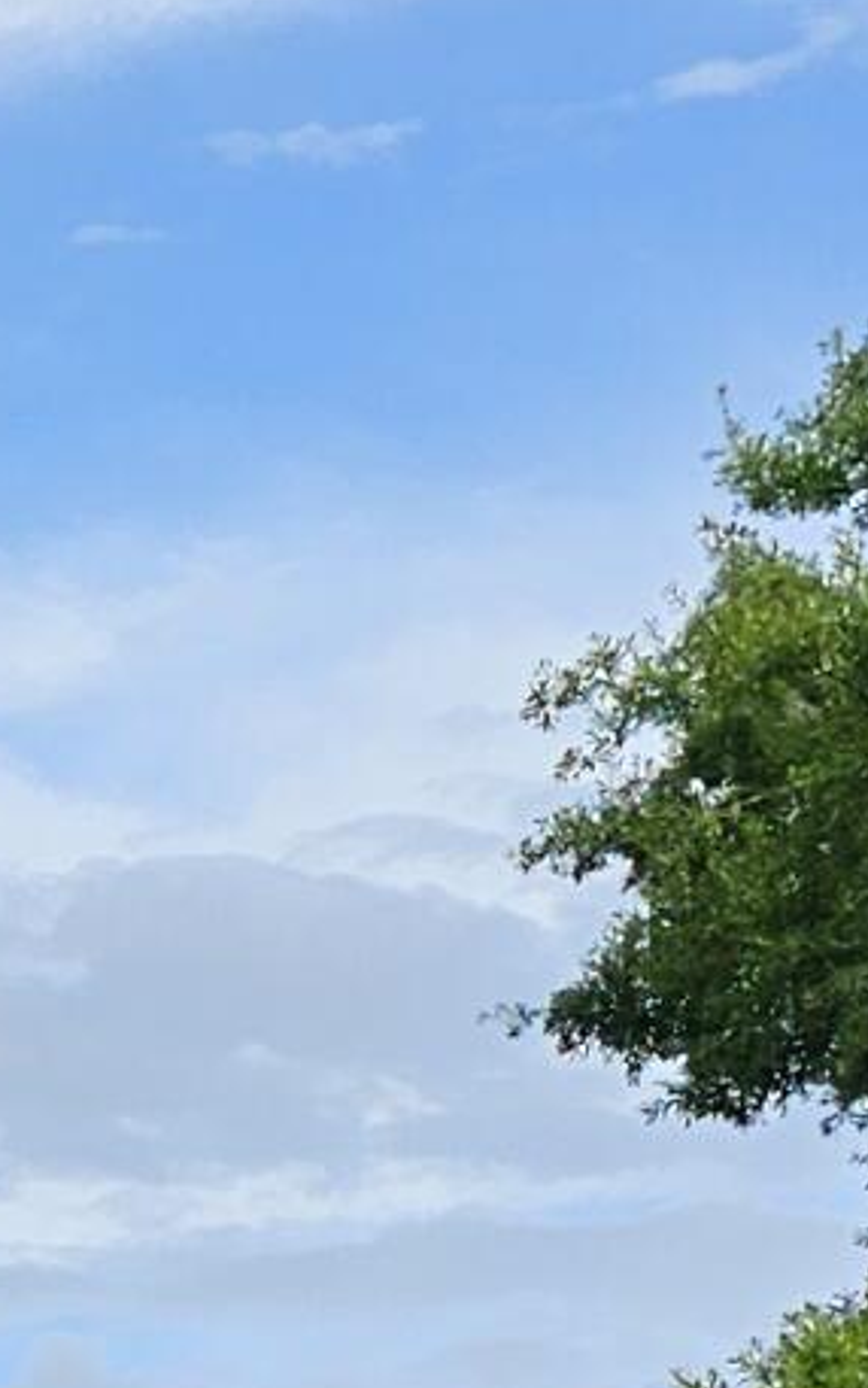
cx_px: -1945
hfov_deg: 7.1
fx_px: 6050
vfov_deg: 12.5
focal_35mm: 160
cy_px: 1983
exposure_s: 1/1737
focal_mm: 6.3
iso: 10
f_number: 1.7
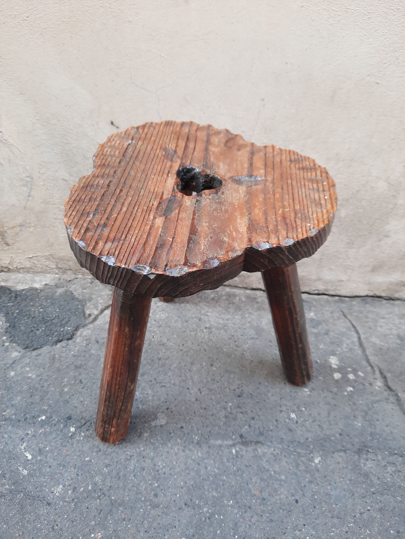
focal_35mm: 25
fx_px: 390
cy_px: 270
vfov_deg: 69.4
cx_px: 202
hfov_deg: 54.9
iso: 64
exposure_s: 1/100
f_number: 2
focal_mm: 4.6
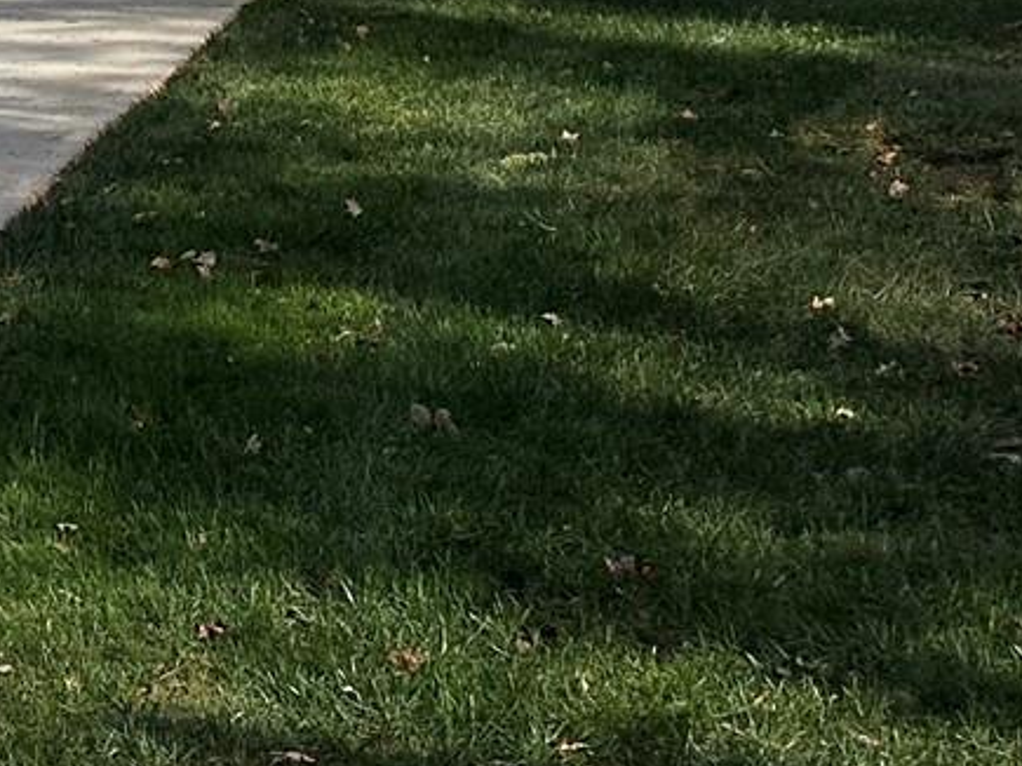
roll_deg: +4.4
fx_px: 3335
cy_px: -540
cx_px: -470
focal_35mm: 113
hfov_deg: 16.1
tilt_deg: +9.5
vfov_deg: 12.2
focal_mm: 6.86
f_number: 1.78
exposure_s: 1/2591
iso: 80
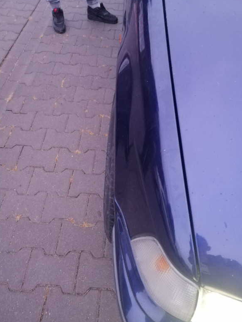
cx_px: 121
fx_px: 261
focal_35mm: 28
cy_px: 165
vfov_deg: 63.4
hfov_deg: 49.8
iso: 800
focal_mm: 3.95
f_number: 1.8
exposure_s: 1/14.3
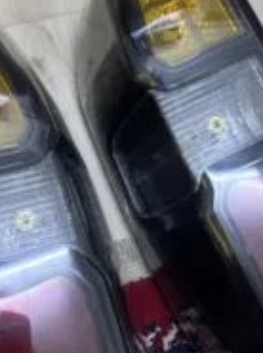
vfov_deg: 36.7
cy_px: 221
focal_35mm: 52
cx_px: 130
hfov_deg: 27.9
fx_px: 529
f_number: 1.78
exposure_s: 1/33
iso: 800
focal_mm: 6.76
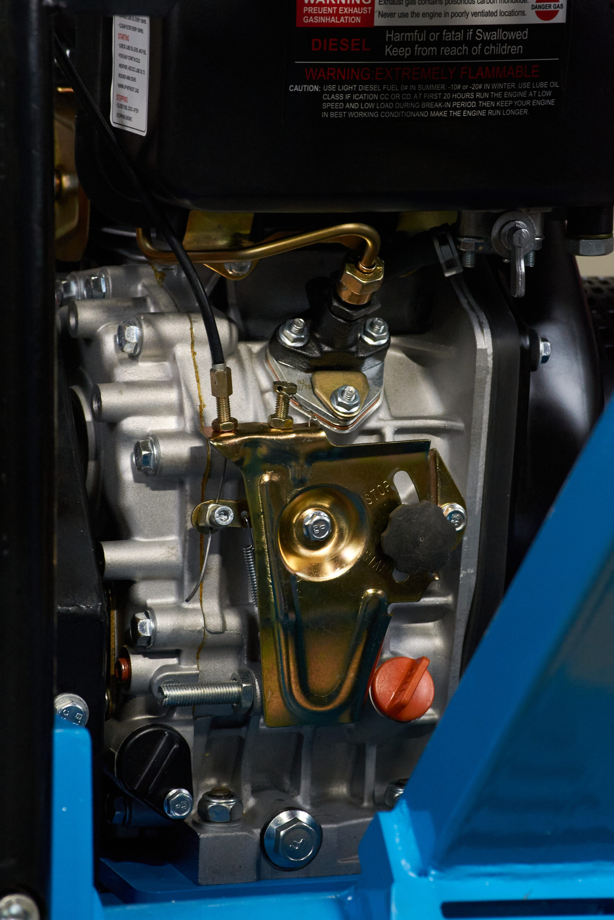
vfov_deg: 11.8
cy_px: 460
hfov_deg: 7.9
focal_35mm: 174
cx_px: 307
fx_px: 4451
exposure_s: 1/100
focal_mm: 116
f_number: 10
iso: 1600
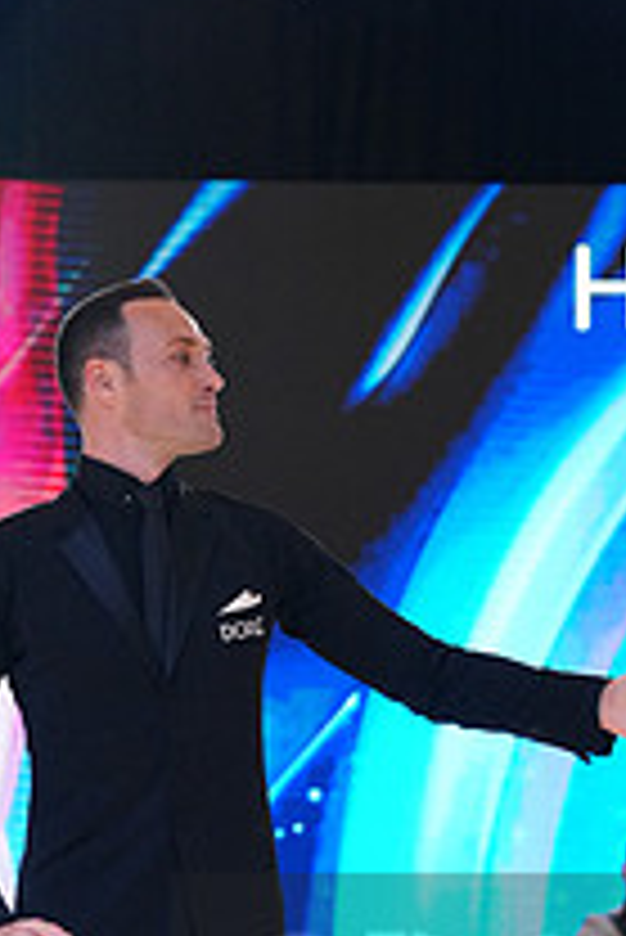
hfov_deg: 7.0
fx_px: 5077
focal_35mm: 195
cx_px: 795
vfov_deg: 10.4
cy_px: 1026
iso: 2500
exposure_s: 1/250
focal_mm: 70
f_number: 4
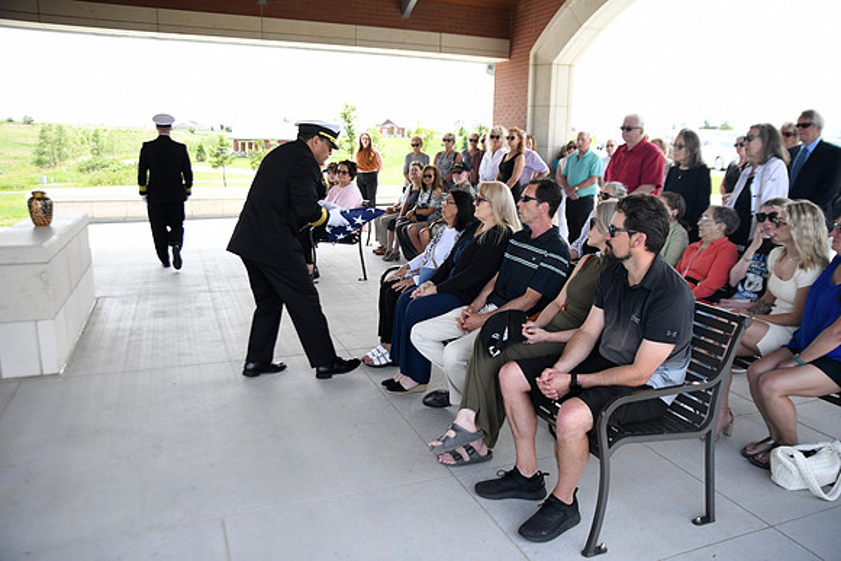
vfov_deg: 49.6
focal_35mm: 26
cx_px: 420
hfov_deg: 69.4
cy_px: 280
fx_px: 608
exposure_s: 1/5000
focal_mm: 26
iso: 1600
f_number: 2.8
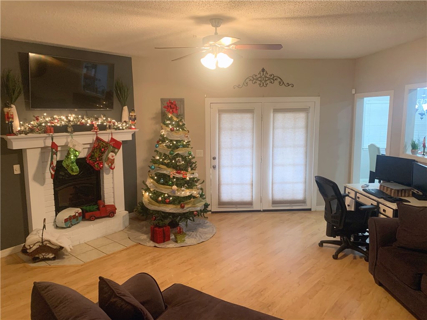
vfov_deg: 53.1
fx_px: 321
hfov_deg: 67.3
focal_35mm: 26
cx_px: 214
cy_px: 160
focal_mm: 4.25
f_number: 1.8
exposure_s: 1/60
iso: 320
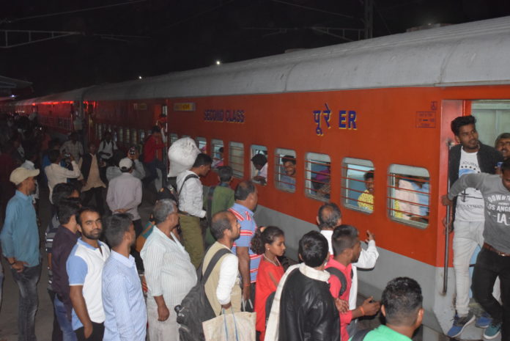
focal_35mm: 42
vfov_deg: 31.9
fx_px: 595
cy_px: 170
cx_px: 255
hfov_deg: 46.4
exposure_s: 1/60
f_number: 4.2
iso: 3200
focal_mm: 28
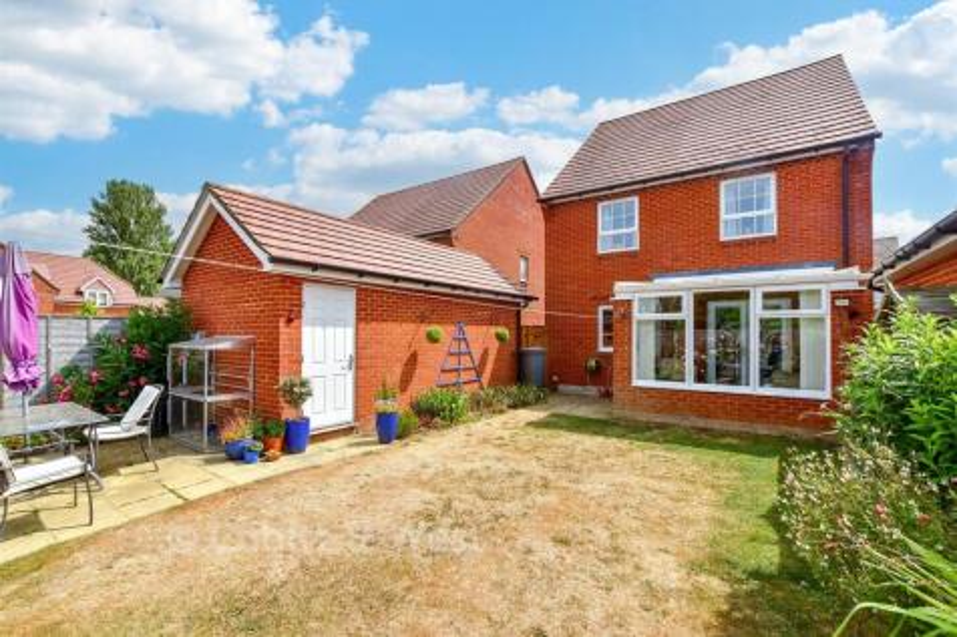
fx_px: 399
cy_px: 318
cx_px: 478
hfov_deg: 100.4
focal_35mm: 15
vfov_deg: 77.3
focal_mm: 10
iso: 250
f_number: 8
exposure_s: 1/500
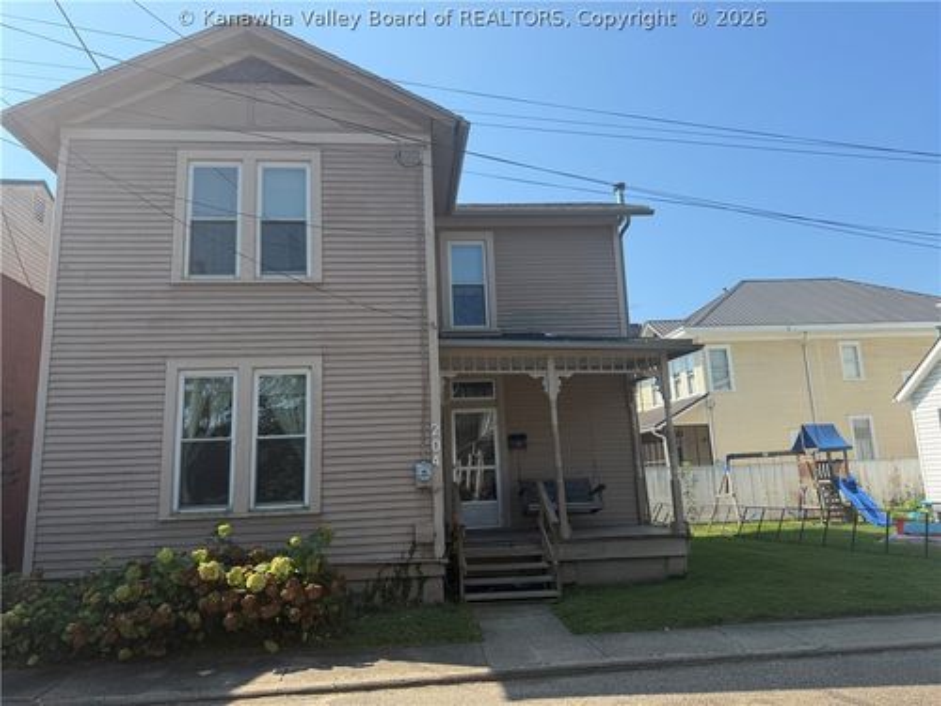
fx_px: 652
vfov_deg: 56.8
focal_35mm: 24
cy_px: 353
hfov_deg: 71.6
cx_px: 470
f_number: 1.78
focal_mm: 6.76
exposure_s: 1/3145
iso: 80
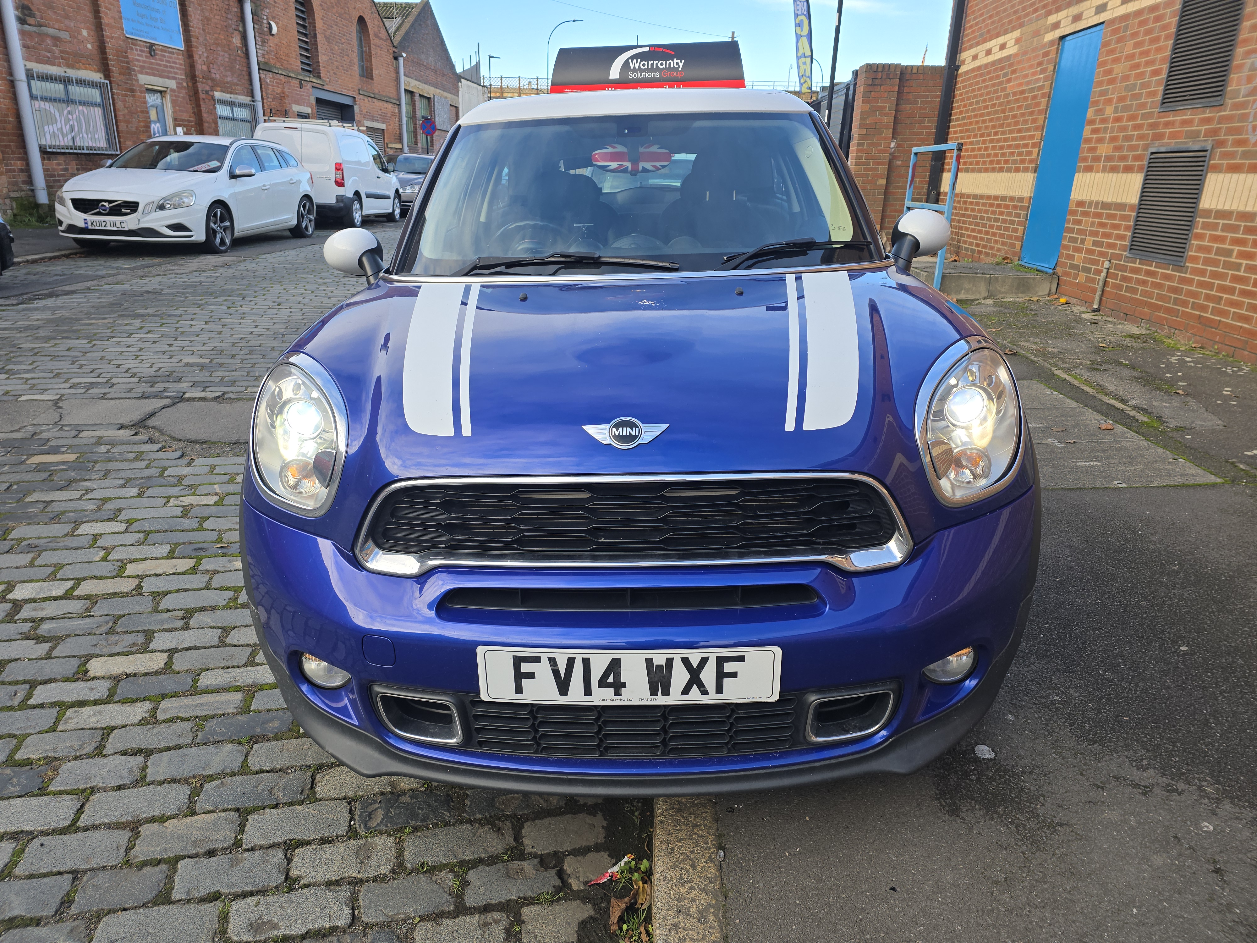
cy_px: 472
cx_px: 628
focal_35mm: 23
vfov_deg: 58.9
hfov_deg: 73.9
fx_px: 835
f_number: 1.7
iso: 12
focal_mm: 6.3
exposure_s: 1/192
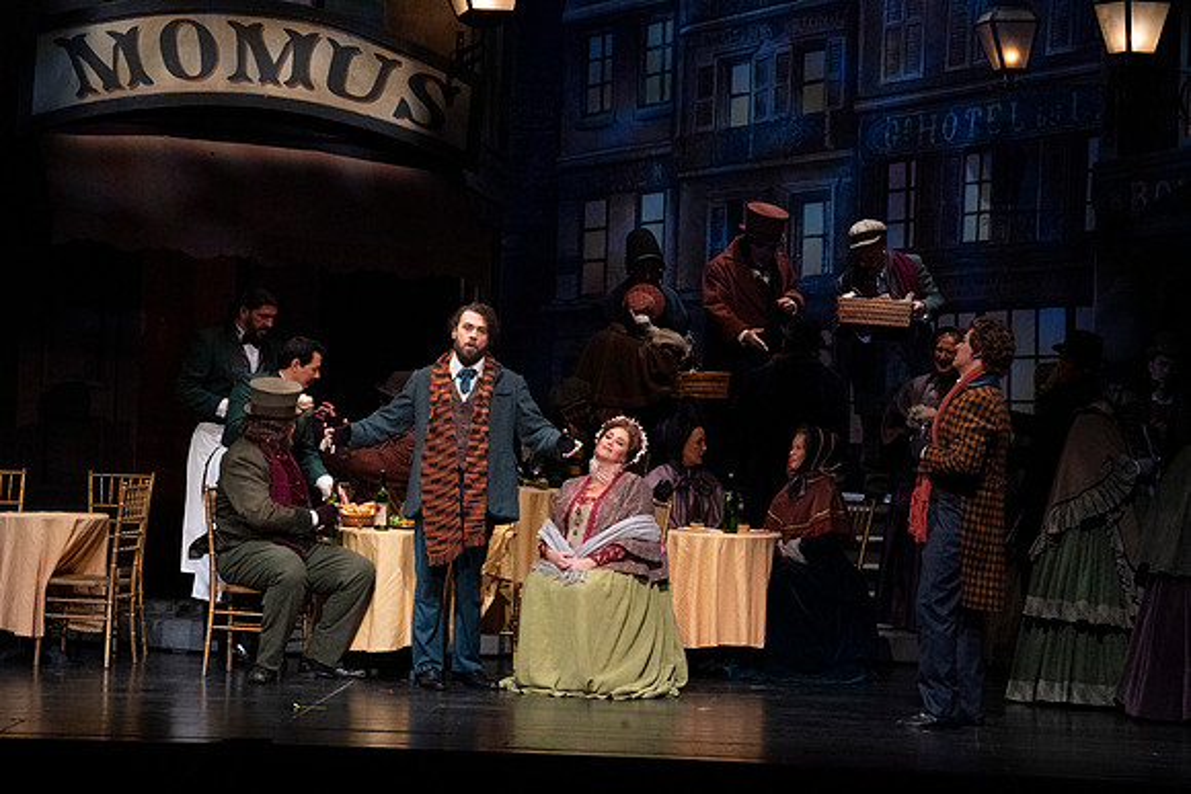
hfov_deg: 13.9
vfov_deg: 9.3
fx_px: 4897
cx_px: 596
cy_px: 397
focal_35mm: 148
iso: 16000
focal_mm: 148
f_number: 13
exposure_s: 1/400
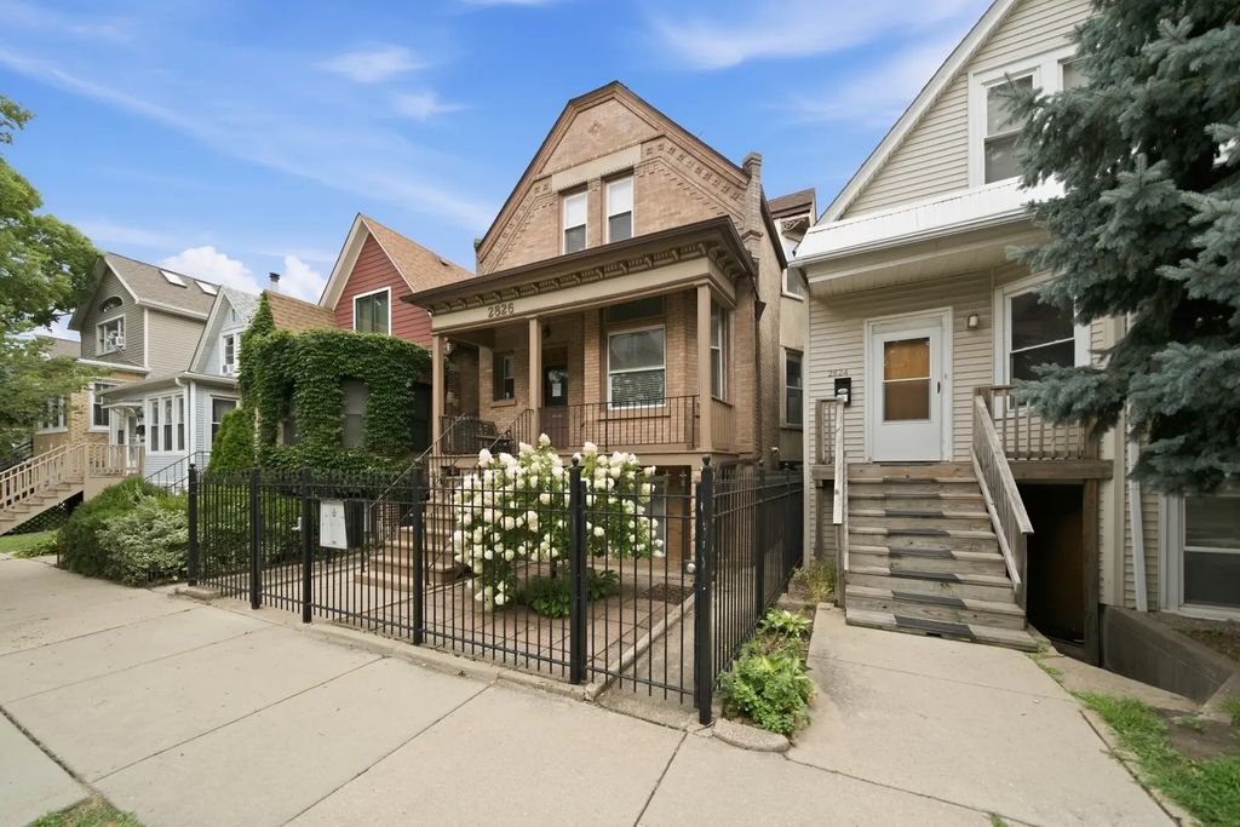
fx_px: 413
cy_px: 414
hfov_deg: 112.6
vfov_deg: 90.0
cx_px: 620
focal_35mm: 12
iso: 100
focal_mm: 12
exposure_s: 1/160
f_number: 6.3
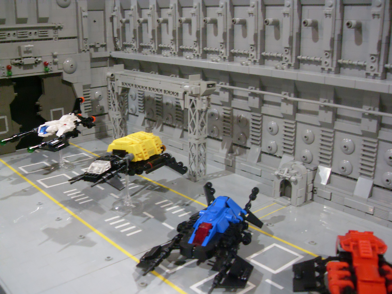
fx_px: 419
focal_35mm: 37
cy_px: 147
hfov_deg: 50.1
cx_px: 196
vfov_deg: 38.7
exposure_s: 1/10
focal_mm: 6.3
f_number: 2.8
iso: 200
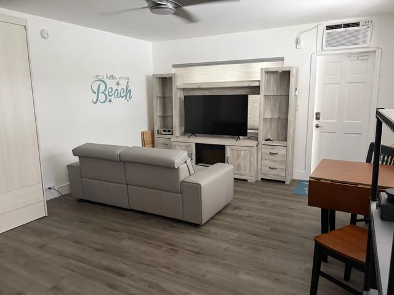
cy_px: 148
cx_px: 197
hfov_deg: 67.3
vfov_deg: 53.1
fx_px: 296
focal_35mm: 26
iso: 500
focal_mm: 5.96
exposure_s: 1/44
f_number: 1.6
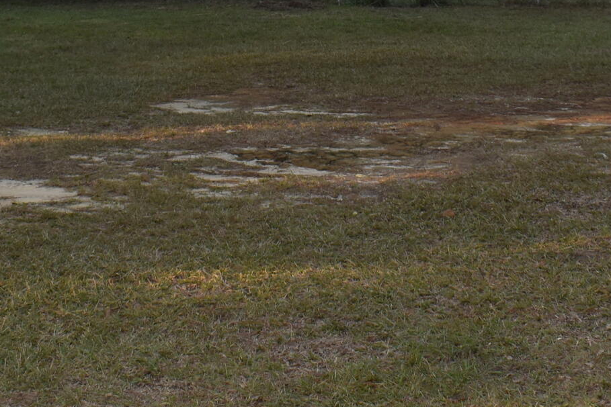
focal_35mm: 99
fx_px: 1680
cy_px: -104
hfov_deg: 20.6
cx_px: 331
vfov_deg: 13.4
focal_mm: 20
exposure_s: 1/125
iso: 140
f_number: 5.6
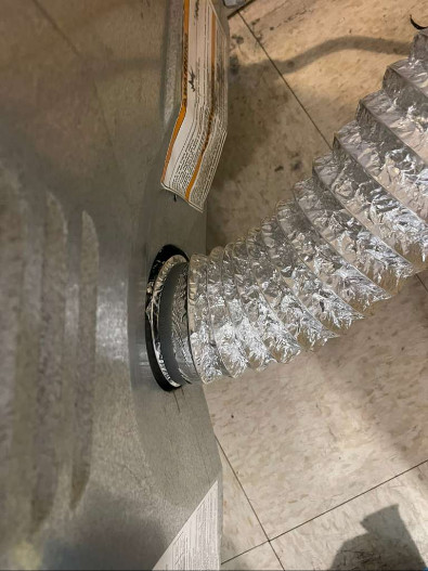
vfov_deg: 61.7
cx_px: 214
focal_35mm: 29
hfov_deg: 48.2
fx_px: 478
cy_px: 286
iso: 20
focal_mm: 4
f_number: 1.8
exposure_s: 1/695
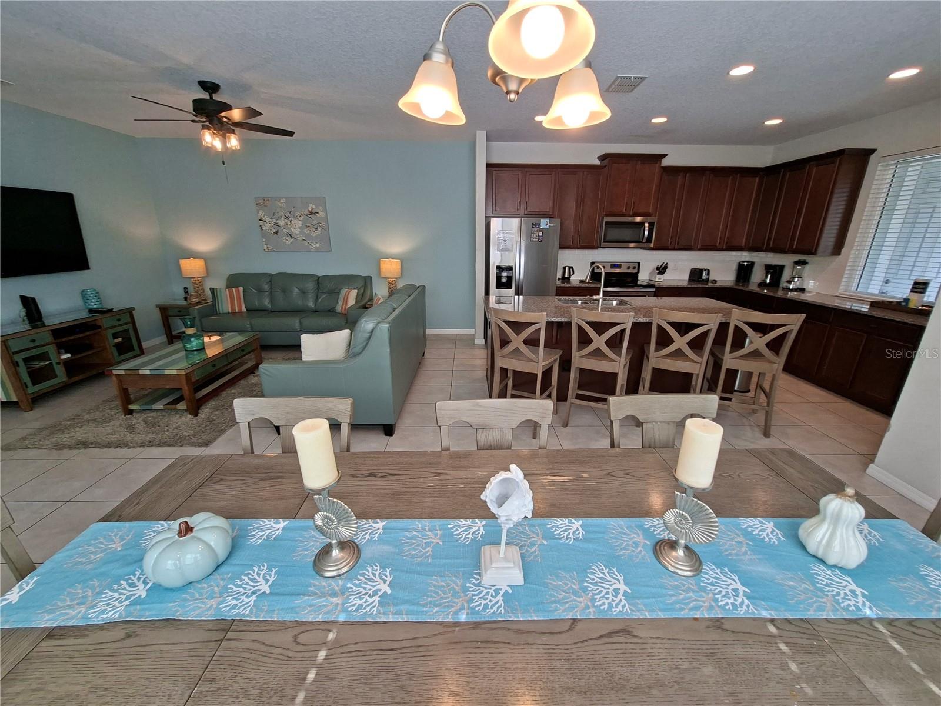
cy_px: 353
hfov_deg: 106.2
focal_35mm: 13
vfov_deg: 89.9
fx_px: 353
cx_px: 470
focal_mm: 1.74
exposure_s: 1/60
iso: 40
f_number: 2.2
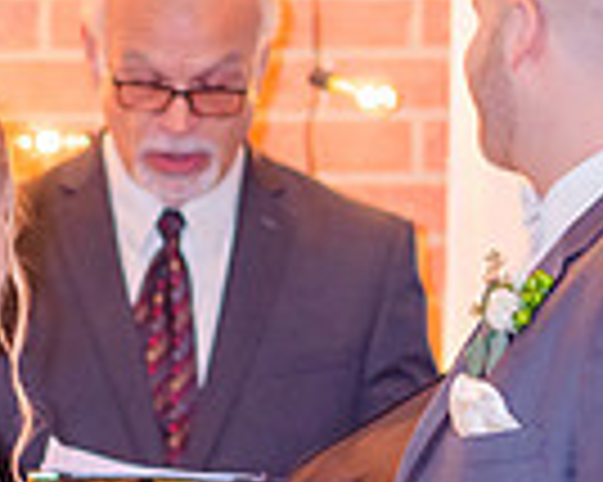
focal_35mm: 401
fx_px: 7151
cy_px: 631
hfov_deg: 4.8
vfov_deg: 3.8
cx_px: 180
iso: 800
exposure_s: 1/125
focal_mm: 85
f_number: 2.2
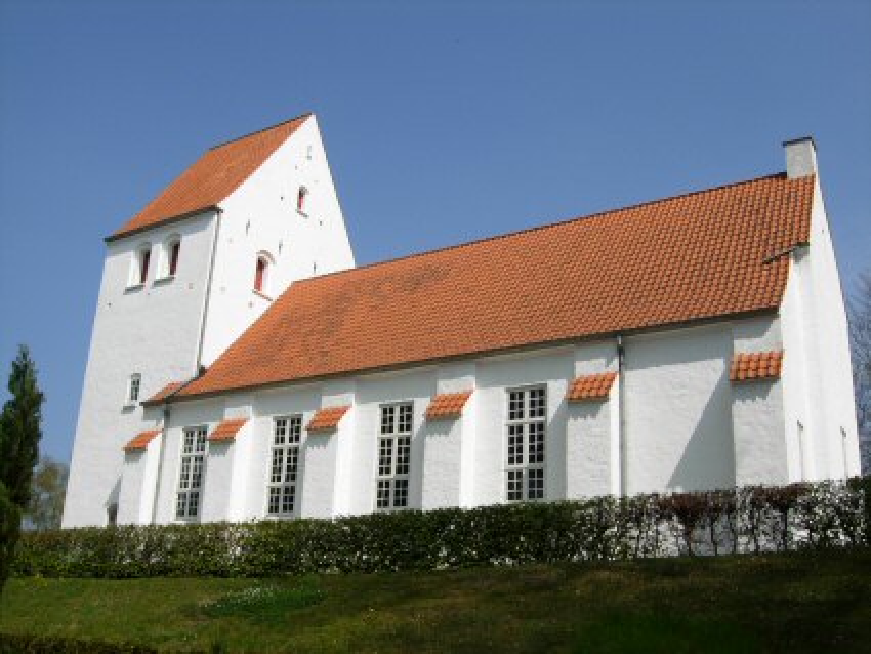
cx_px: 436
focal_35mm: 36
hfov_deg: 51.3
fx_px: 906
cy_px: 327
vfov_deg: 39.7
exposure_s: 1/362
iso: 50
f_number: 6.8
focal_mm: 7.5
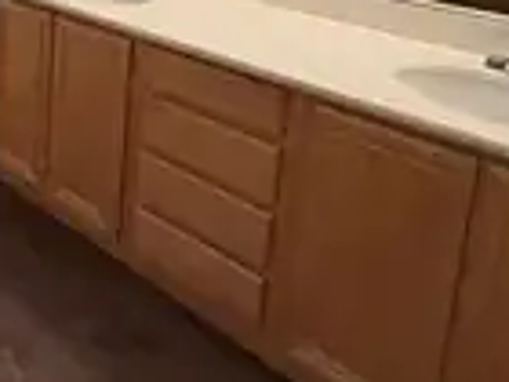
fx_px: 588
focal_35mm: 40
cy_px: -69
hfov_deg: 38.8
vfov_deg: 30.8
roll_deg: -0.5
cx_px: -47
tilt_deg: -9.3
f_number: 2.2
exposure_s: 1/120
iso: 250
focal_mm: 2.22
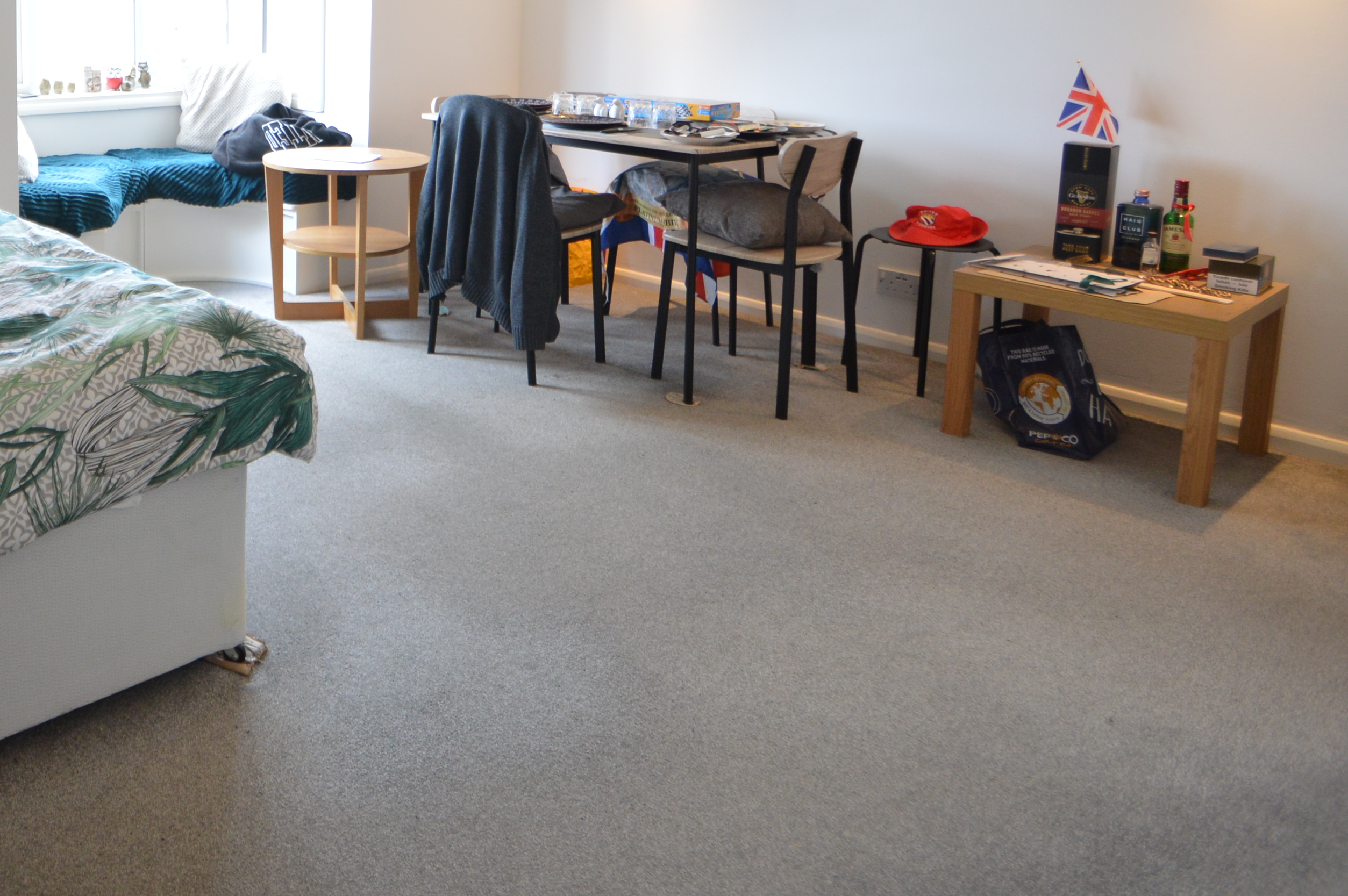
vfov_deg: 44.5
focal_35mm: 27
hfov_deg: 59.4
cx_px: 186
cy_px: 127
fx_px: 1010
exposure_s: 1/60
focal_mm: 10
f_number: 4
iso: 400
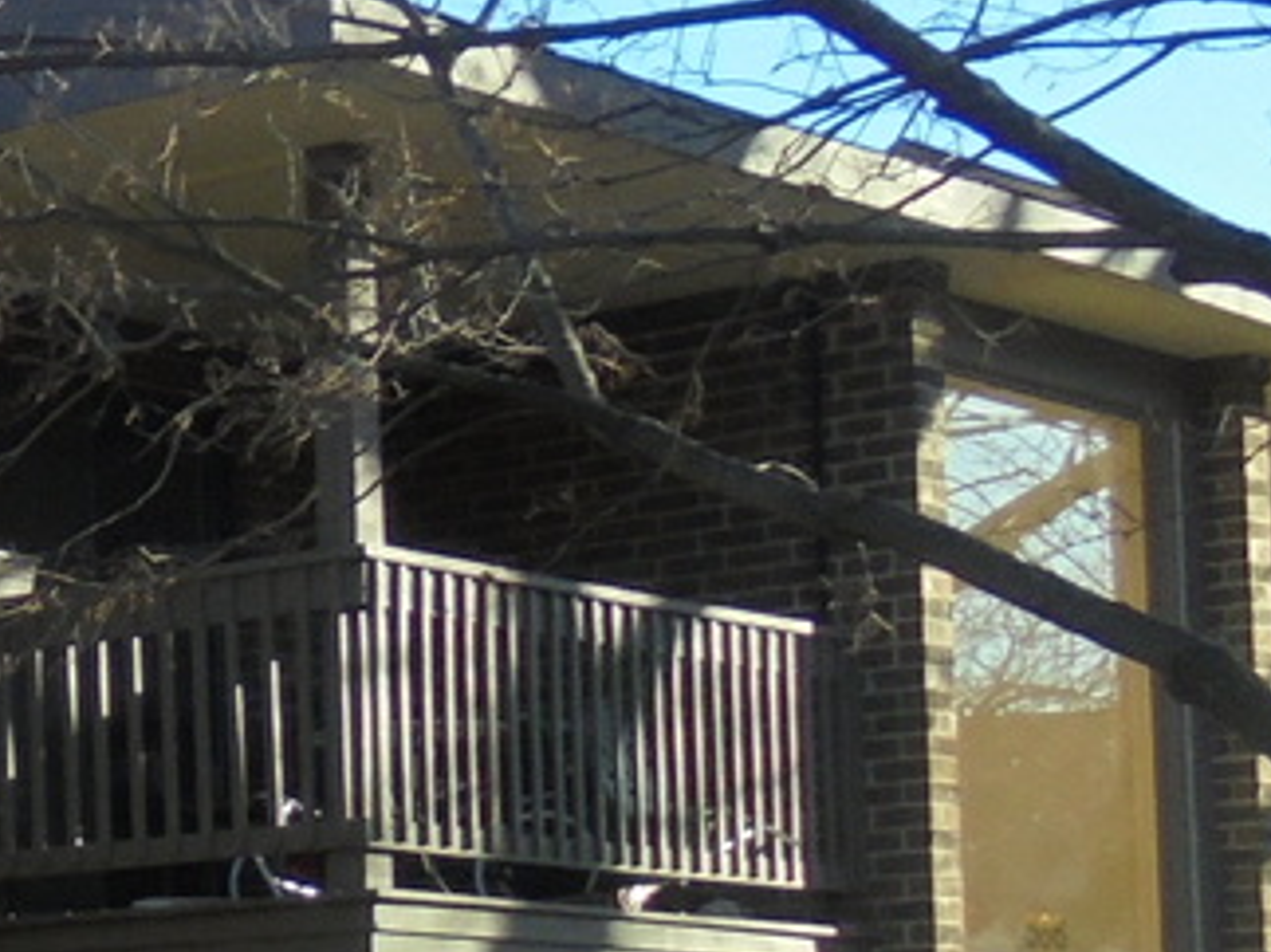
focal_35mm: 116
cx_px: -1322
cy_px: 972
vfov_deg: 12.6
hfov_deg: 14.1
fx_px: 4258
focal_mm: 4.6
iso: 100
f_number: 3.5
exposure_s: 1/160
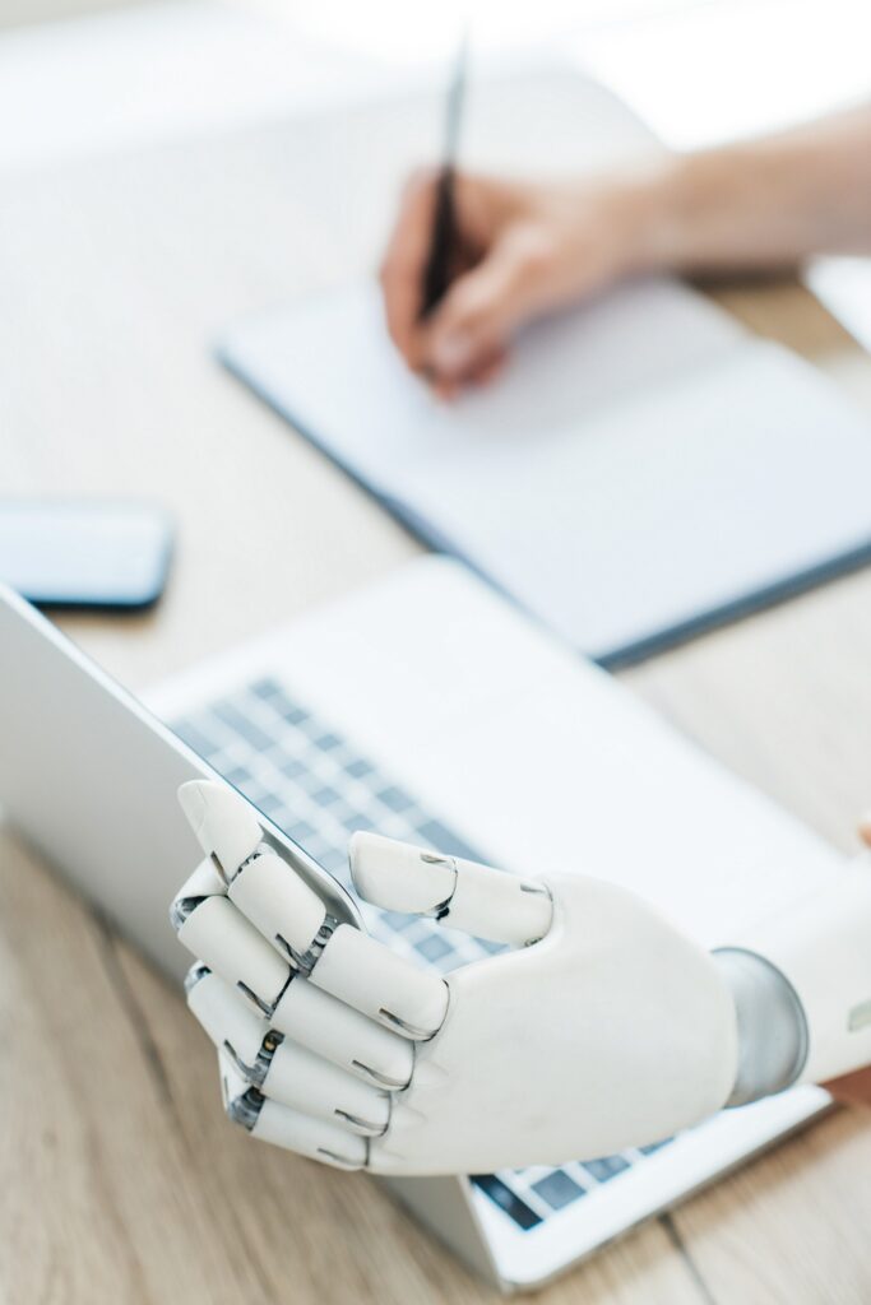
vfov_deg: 23.9
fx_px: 3084
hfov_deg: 16.1
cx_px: 436
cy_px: 652
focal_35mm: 85
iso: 250
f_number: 3.5
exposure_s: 1/250
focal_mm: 85
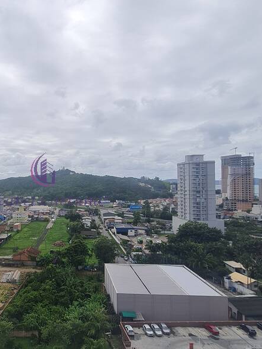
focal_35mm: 24
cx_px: 50
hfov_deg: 52.8
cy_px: 184
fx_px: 242
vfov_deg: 71.5
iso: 50
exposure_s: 1/2184
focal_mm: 1.74
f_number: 2.2
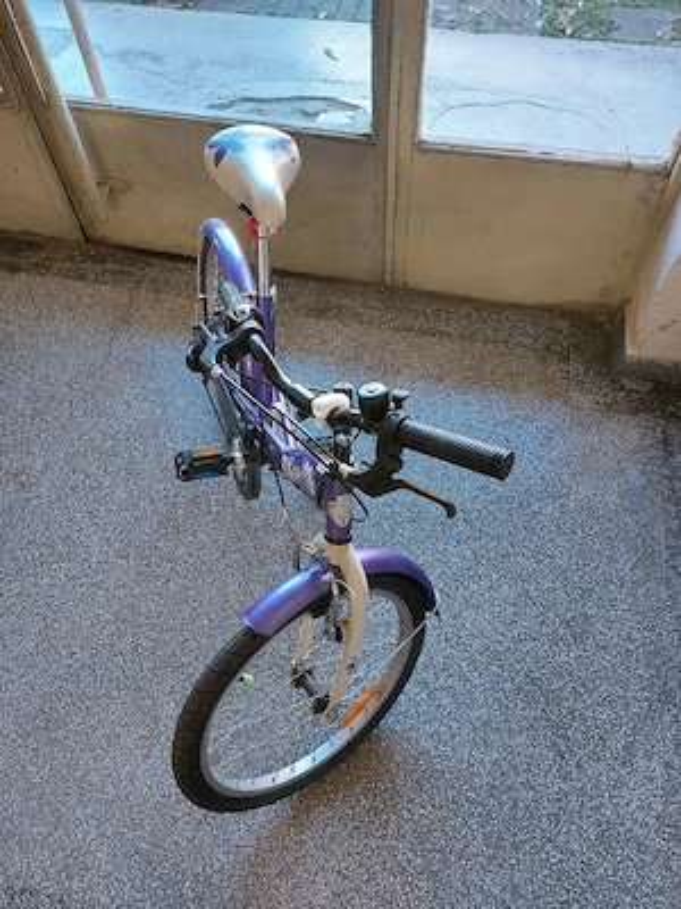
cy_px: 454
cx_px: 340
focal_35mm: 24
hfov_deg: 56.8
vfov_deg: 71.6
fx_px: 630
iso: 125
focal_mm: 5.23
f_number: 1.8
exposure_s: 1/50
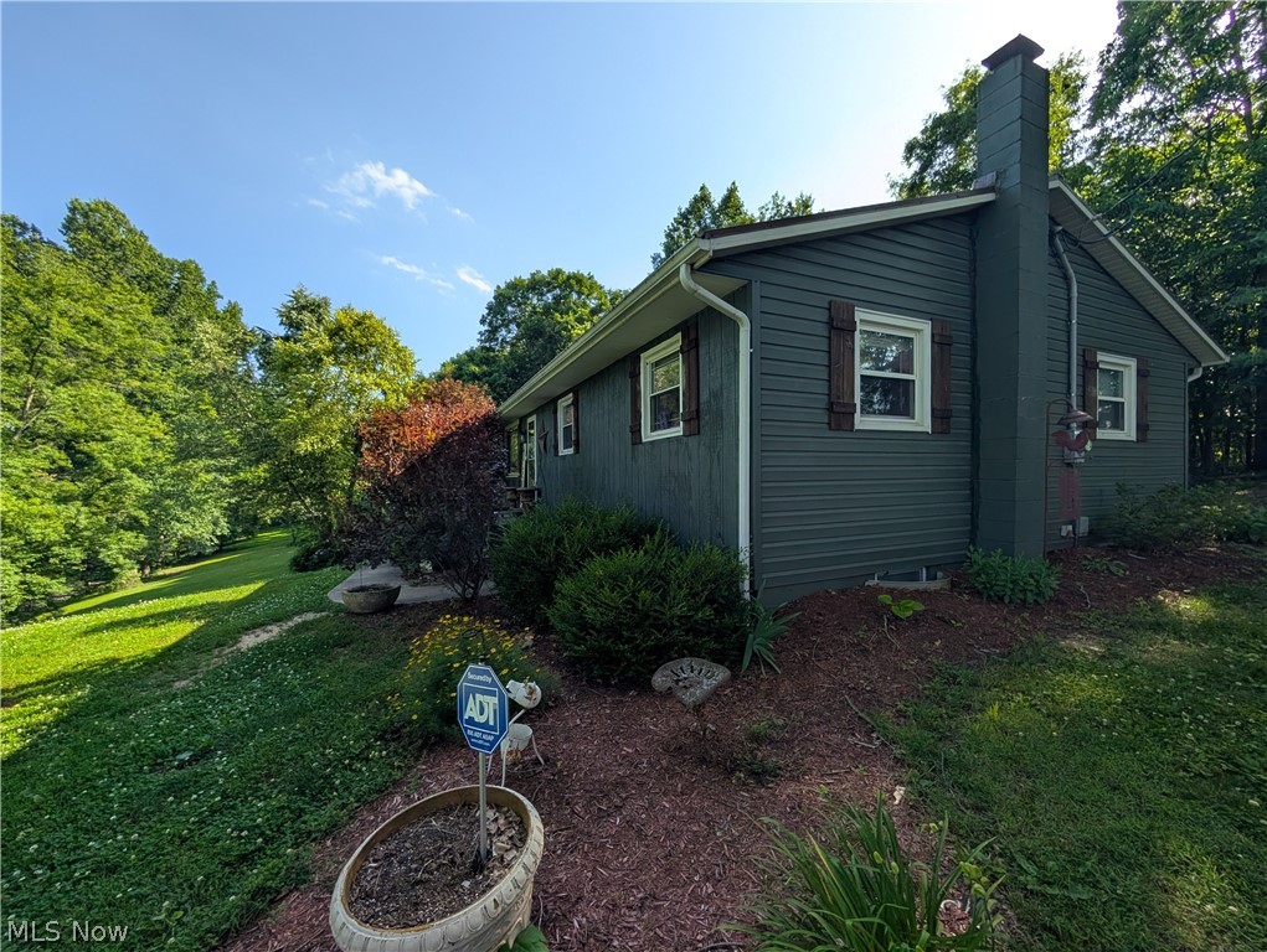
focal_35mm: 12
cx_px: 634
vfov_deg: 94.6
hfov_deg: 110.5
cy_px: 476
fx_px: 440
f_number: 1.7
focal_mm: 2.02
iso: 39
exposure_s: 1/1064
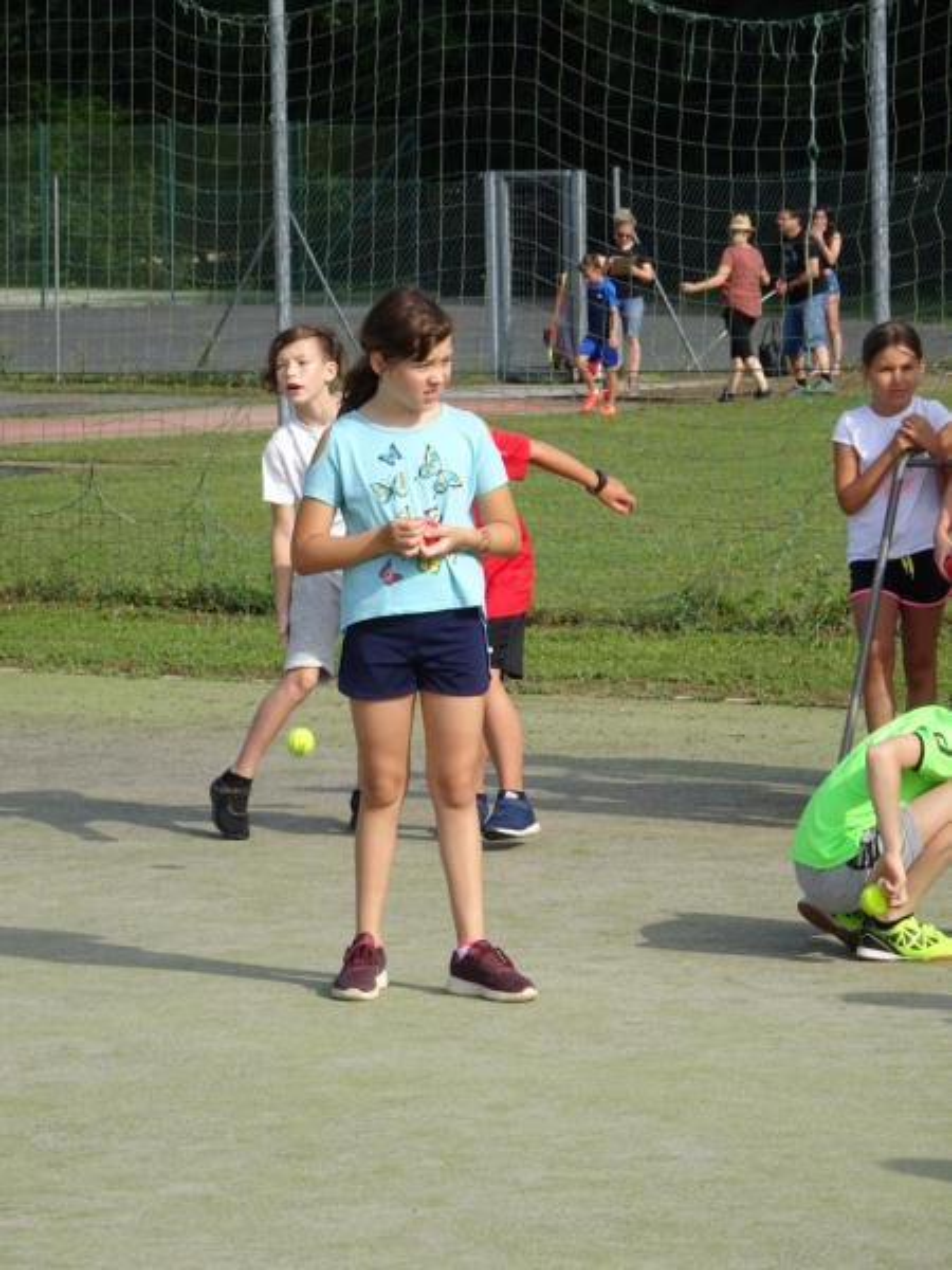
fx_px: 5647
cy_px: 635
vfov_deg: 12.8
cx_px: 476
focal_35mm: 154
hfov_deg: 9.6
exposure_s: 1/250
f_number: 5.6
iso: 80
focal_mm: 26.39
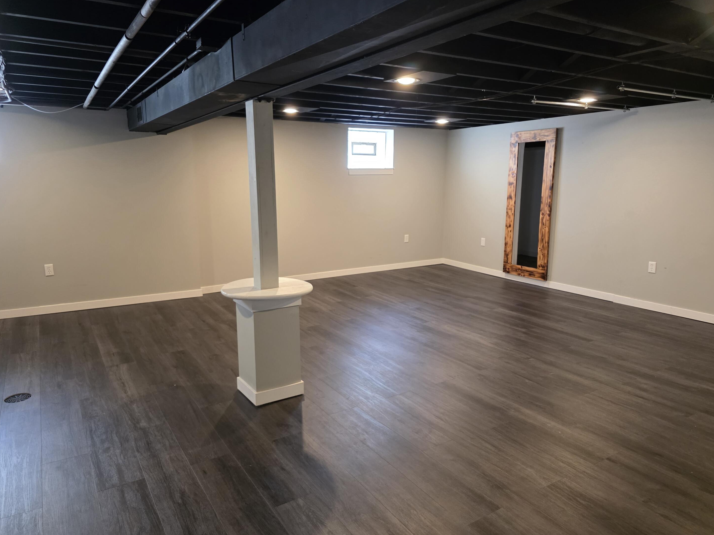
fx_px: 495
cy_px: 261
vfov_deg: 56.8
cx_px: 351
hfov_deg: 71.6
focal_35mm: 24
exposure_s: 1/120
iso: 1000
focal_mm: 6.3
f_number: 1.7
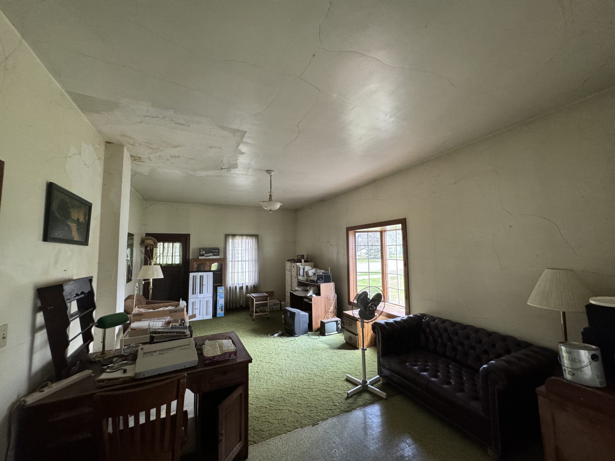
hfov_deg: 102.1
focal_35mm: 14
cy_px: 230
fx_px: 249
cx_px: 308
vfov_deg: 85.7
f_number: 2.2
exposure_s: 1/99
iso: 320
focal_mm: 2.22
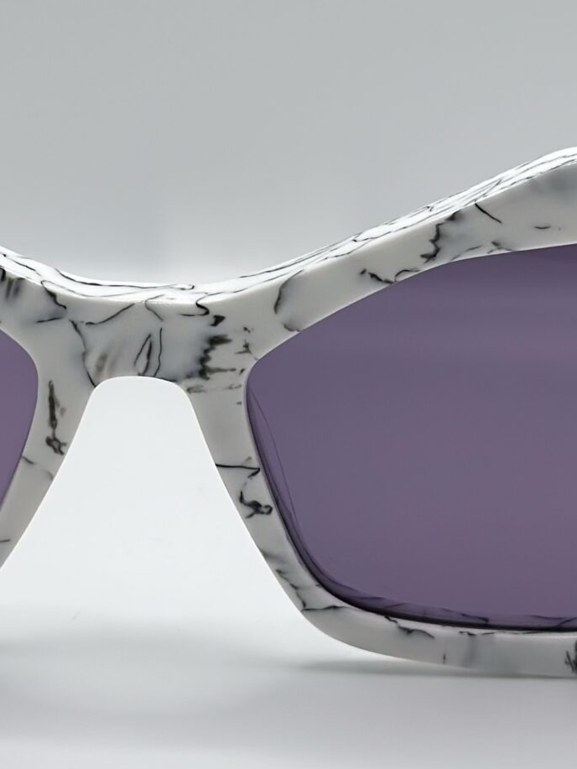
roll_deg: -0.1
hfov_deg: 11.1
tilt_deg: -31.3
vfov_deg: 14.7
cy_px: 206
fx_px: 2977
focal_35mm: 134
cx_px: 169
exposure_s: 1/584
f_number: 1.78
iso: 80
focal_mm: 6.86
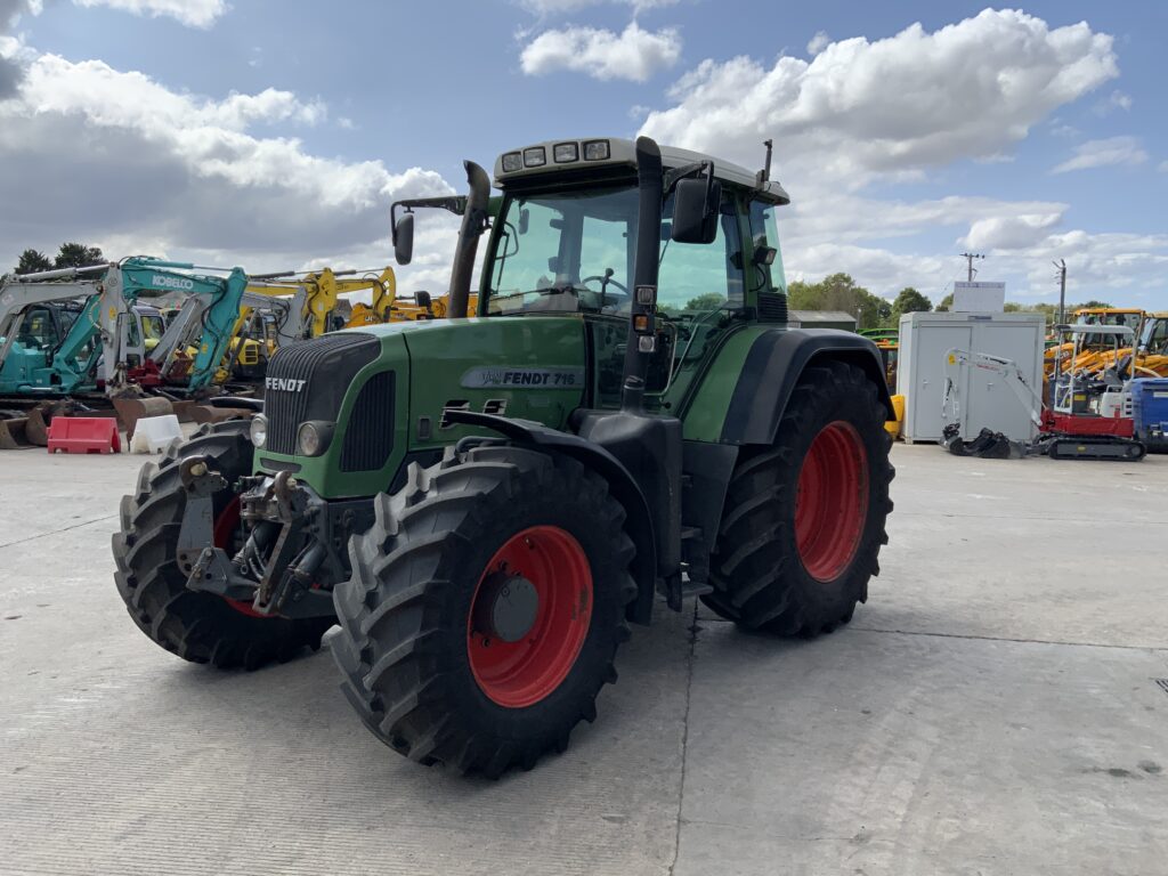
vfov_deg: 48.2
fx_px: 979
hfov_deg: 61.7
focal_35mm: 29
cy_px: 438
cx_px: 584
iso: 16
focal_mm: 3
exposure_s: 1/1848
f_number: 1.8
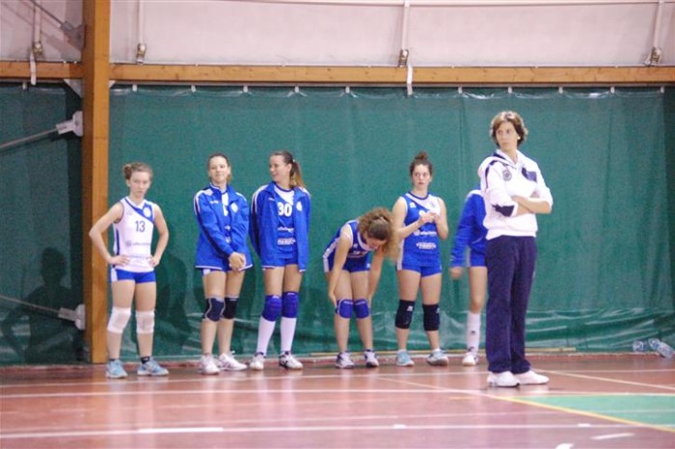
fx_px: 2389
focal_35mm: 128
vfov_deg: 10.7
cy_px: 224
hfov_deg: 16.1
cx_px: 338
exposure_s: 1/13
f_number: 4.8
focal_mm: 85
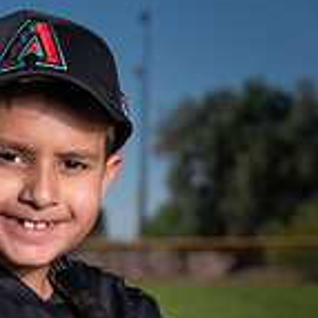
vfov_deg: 10.2
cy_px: 467
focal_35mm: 166
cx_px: 13
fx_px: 1725
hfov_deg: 10.5
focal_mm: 62
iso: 100
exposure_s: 1/1250
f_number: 5.6
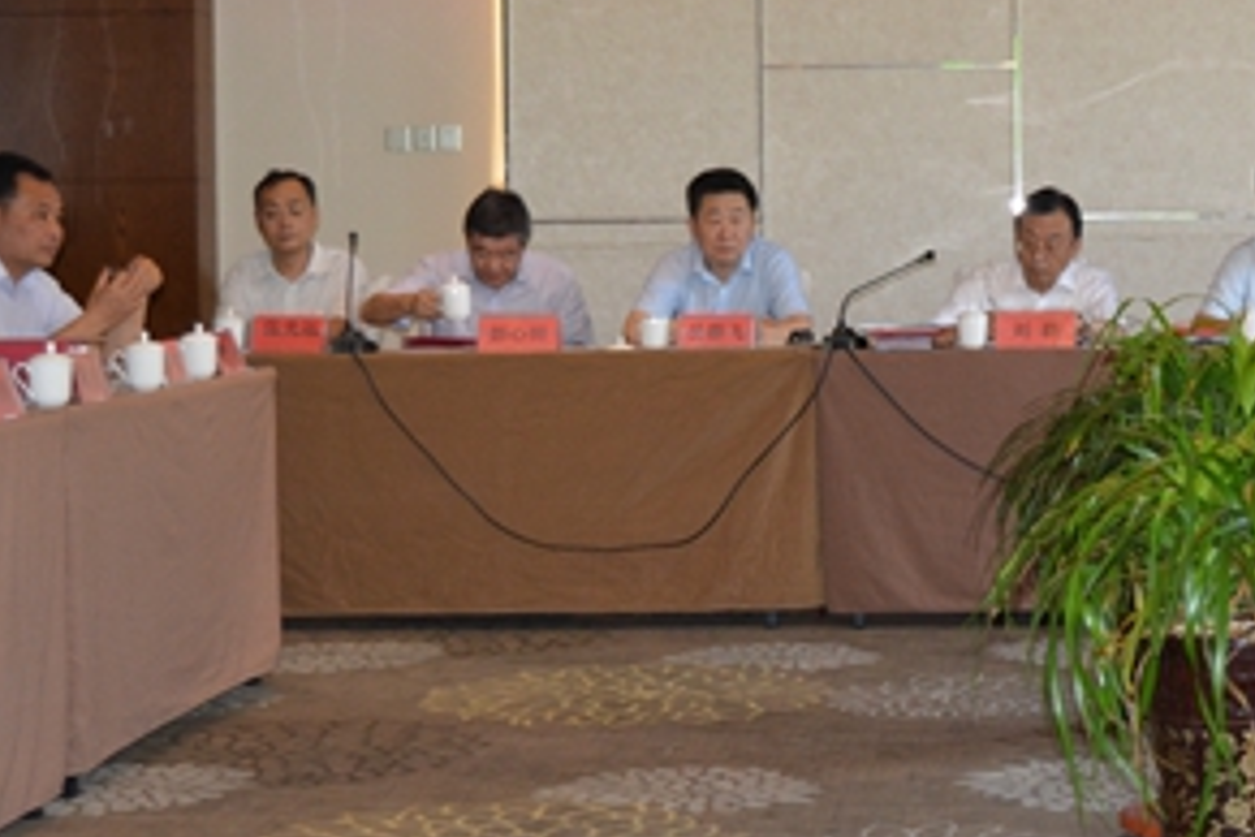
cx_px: 1065
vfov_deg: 14.2
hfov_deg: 20.9
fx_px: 3348
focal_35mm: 96
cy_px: 345
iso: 1400
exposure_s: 1/60
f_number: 4.2
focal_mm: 31
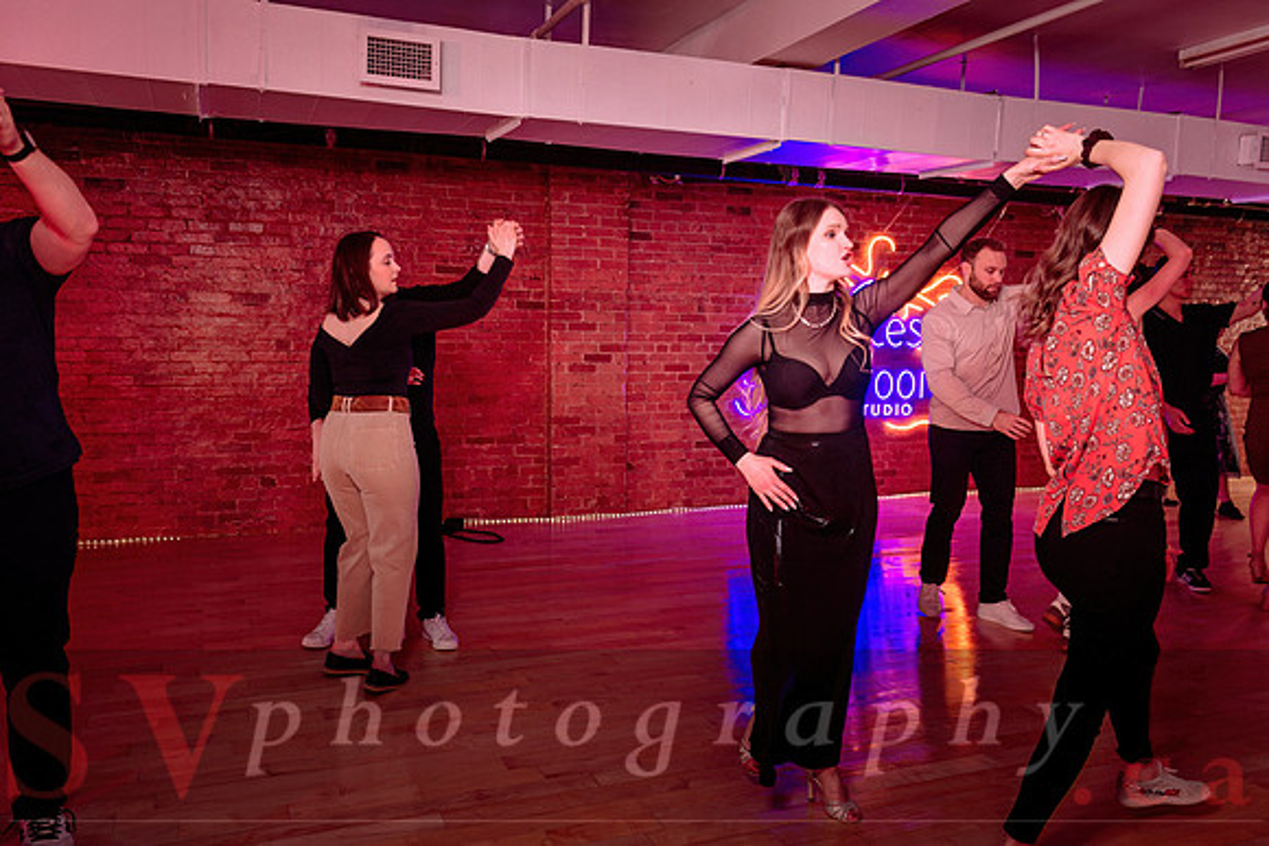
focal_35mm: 31
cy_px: 424
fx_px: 1084
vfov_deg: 42.7
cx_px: 656
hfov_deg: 60.7
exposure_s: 1/100
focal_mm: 29
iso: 500
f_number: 2.8
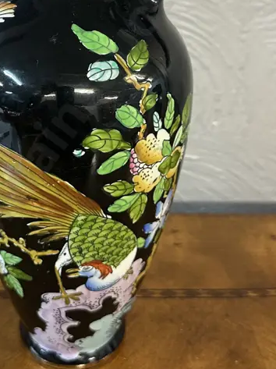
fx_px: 554
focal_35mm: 52
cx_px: 81
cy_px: 104
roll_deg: -0.9
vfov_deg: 36.2
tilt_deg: -24.9
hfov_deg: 27.7
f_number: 1.78
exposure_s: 1/50
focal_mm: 6.86
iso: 320
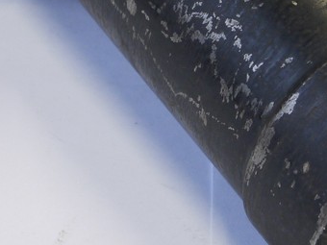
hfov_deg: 14.0
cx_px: 199
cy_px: -14
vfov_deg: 10.4
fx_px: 1332
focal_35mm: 141
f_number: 8
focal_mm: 20
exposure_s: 1/25
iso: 400
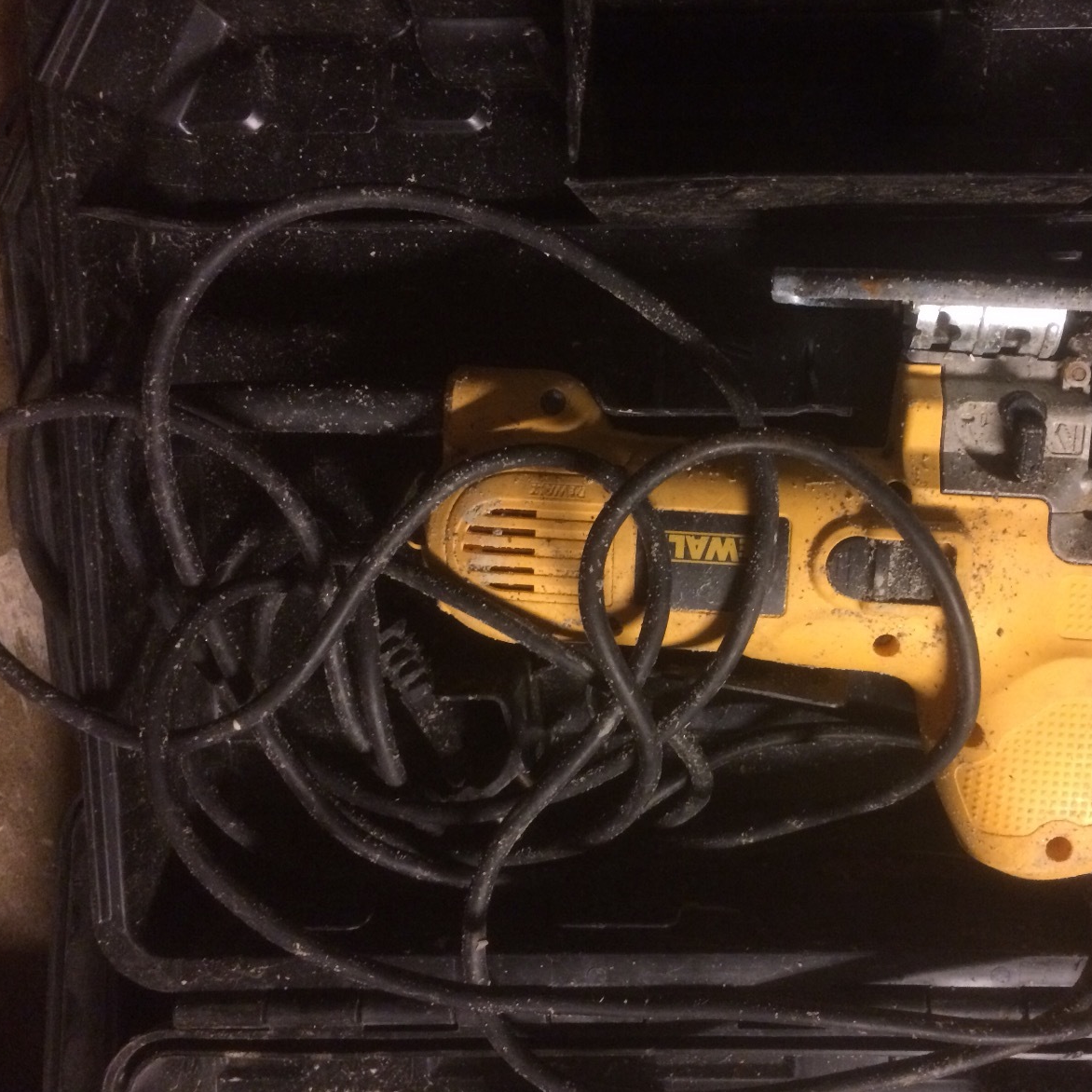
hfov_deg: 46.6
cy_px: 537
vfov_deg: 47.2
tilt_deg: -81.2
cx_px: 718
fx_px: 1249
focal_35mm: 35
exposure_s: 1/17
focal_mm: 4.15
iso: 320
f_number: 2.2
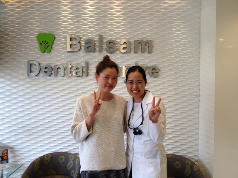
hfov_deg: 52.6
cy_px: 89
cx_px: 119
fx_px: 241
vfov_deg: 40.7
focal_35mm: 35
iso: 100
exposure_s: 1/120
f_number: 2.4
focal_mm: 4.28
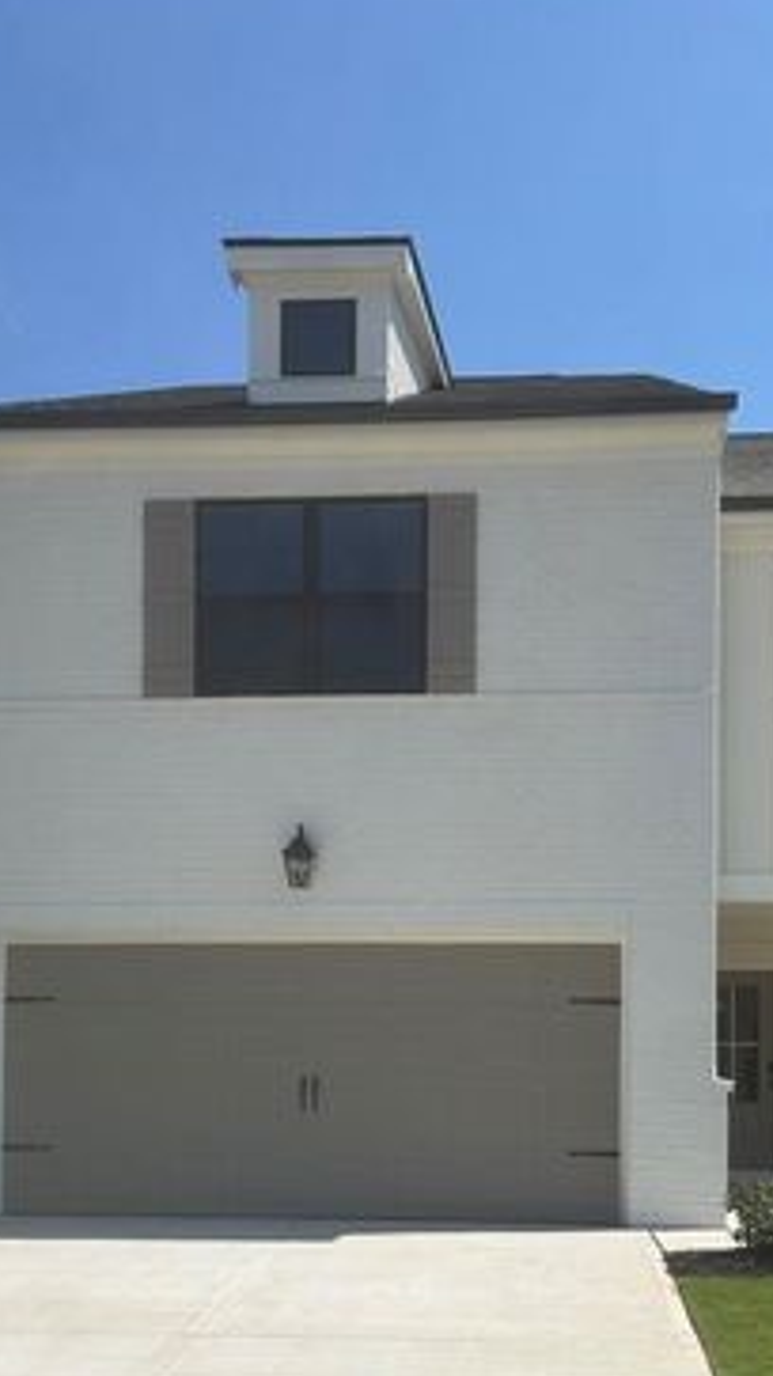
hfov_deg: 32.8
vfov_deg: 55.3
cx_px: 432
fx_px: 1313
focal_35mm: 36
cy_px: 680
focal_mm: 6.86
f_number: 1.78
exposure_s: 1/6623
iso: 80
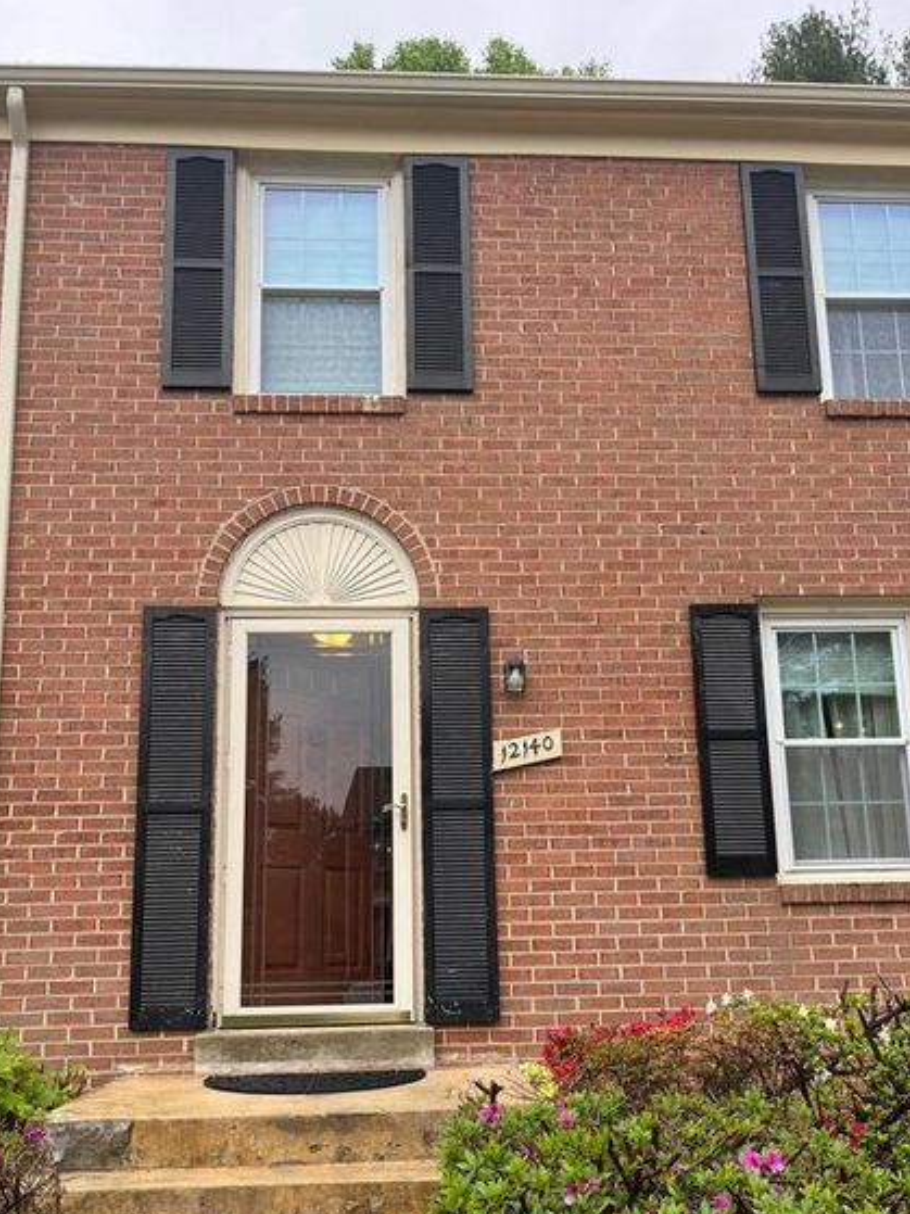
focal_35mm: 31
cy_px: 718
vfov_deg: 58.0
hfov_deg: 45.4
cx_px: 484
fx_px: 1087
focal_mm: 5.1
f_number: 1.6
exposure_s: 1/413
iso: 50
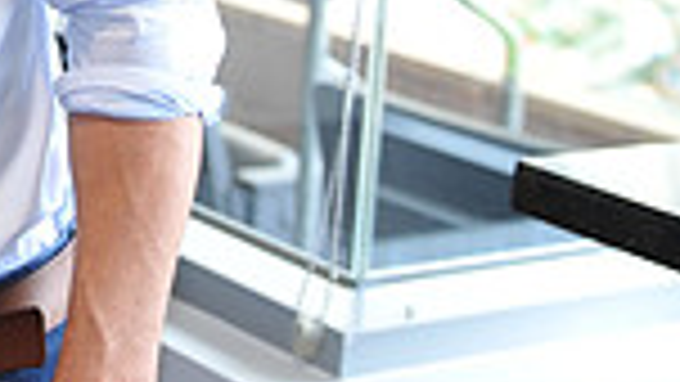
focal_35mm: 125
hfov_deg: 15.9
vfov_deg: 9.4
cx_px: -311
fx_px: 2254
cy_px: -229
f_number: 3.5
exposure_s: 1/80
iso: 250
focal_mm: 31
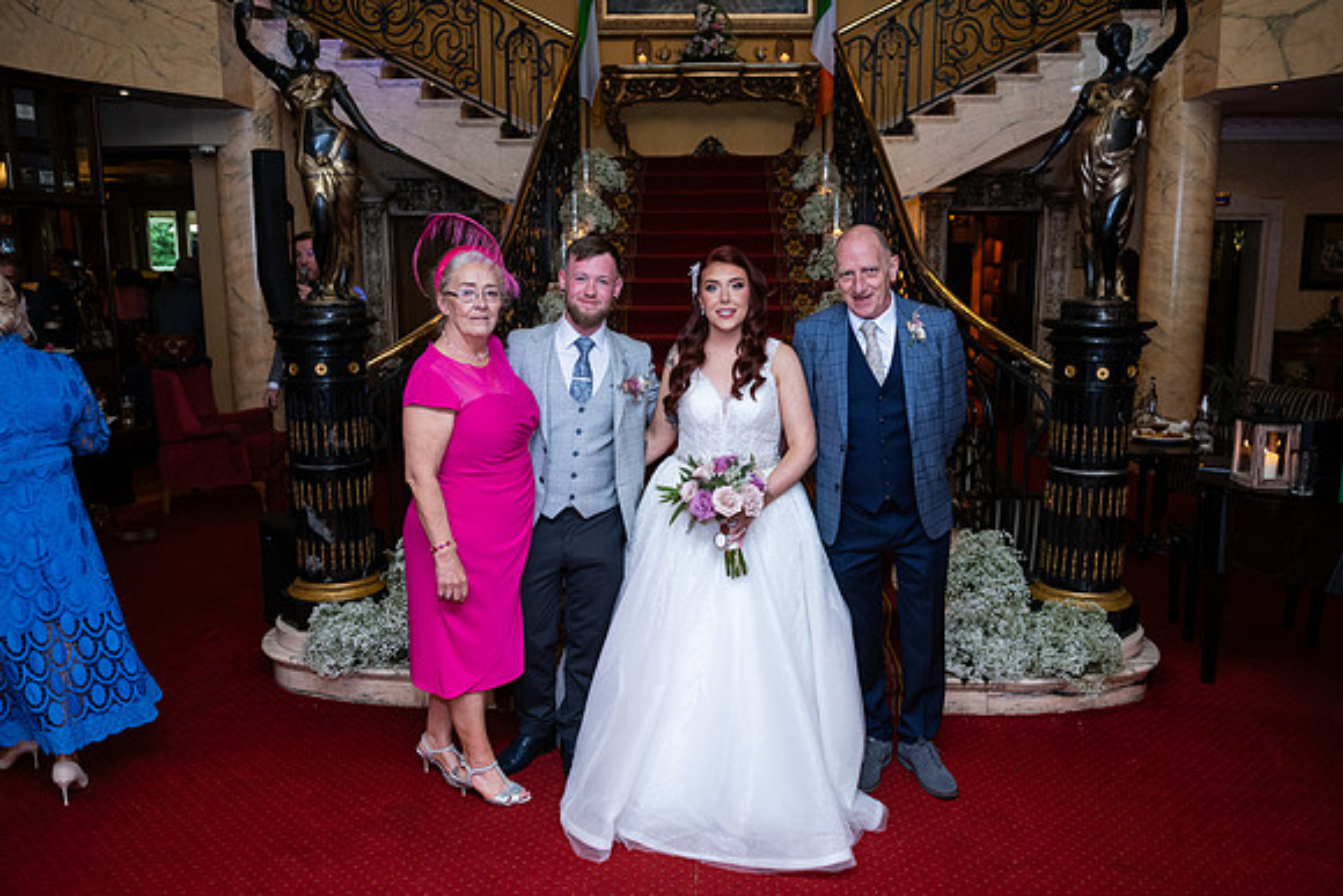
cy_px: 448
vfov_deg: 48.0
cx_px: 672
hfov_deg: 67.4
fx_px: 1007
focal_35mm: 27
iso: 800
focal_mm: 27
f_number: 3.5
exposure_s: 1/160
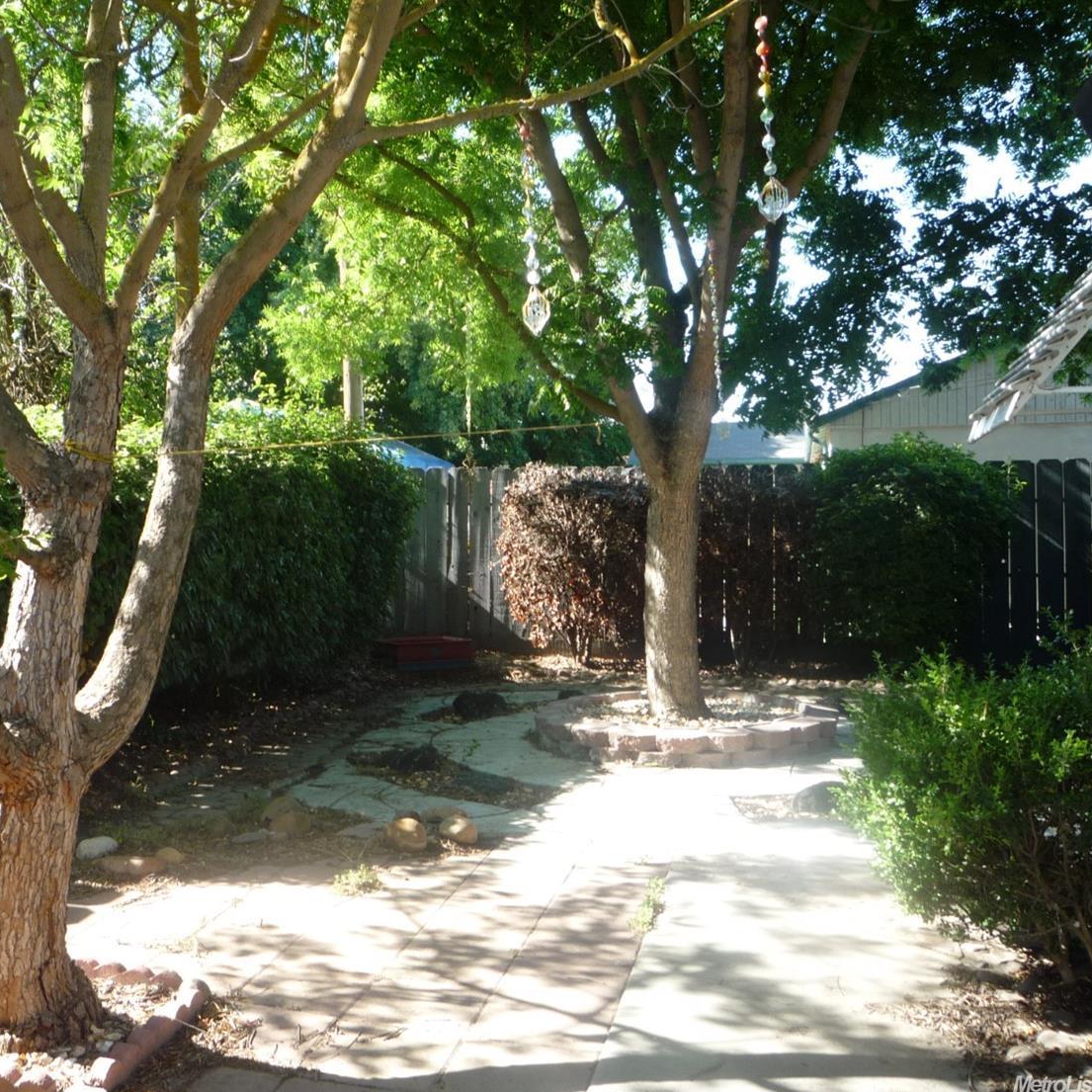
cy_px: 540
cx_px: 371
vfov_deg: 46.0
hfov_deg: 45.4
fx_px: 1285
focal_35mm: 36
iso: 100
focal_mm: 5.2
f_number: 3.5
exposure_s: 1/80
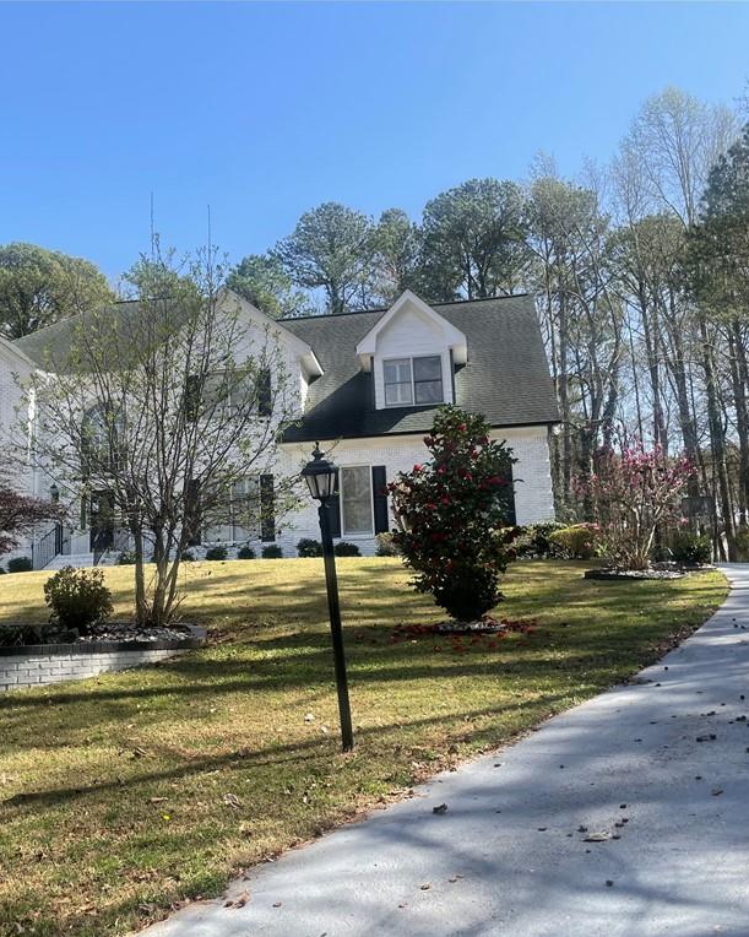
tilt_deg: +10.3
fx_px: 942
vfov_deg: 52.8
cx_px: 276
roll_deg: +2.3
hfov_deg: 43.0
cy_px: 470
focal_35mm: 34
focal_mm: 4.2
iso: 32
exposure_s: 1/1435
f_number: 1.6
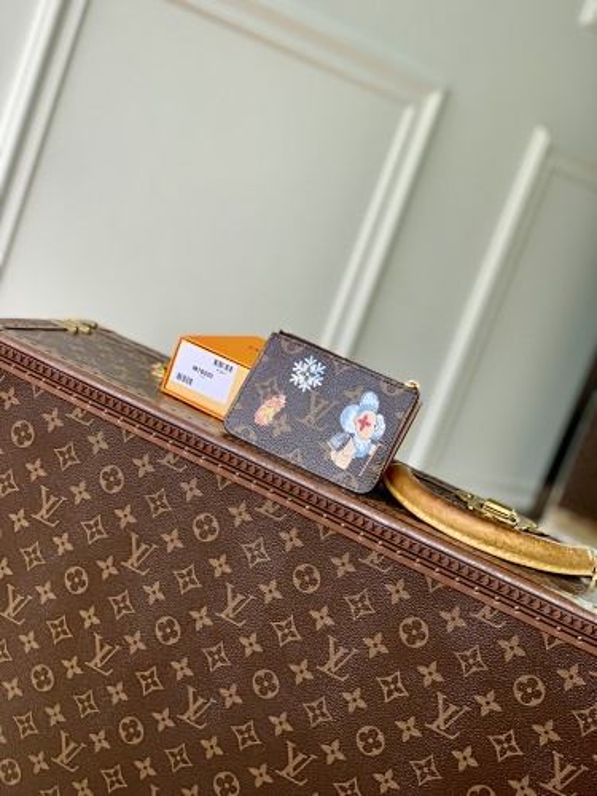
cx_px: 298
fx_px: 1196
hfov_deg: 28.0
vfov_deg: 36.8
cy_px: 398
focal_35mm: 52
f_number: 2.4
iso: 16
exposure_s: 1/165
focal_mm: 6
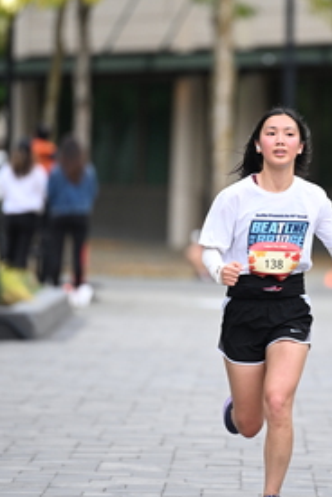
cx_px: 299
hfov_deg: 3.4
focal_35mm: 400
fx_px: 5519
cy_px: 193
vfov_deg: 5.1
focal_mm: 200
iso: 640
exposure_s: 1/1600
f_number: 2.8
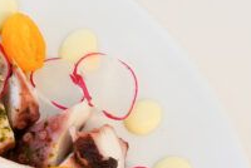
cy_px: 295
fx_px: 1250
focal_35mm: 179
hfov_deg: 11.0
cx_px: -133
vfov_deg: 7.5
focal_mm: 35
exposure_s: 1/160
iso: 1600
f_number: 3.2
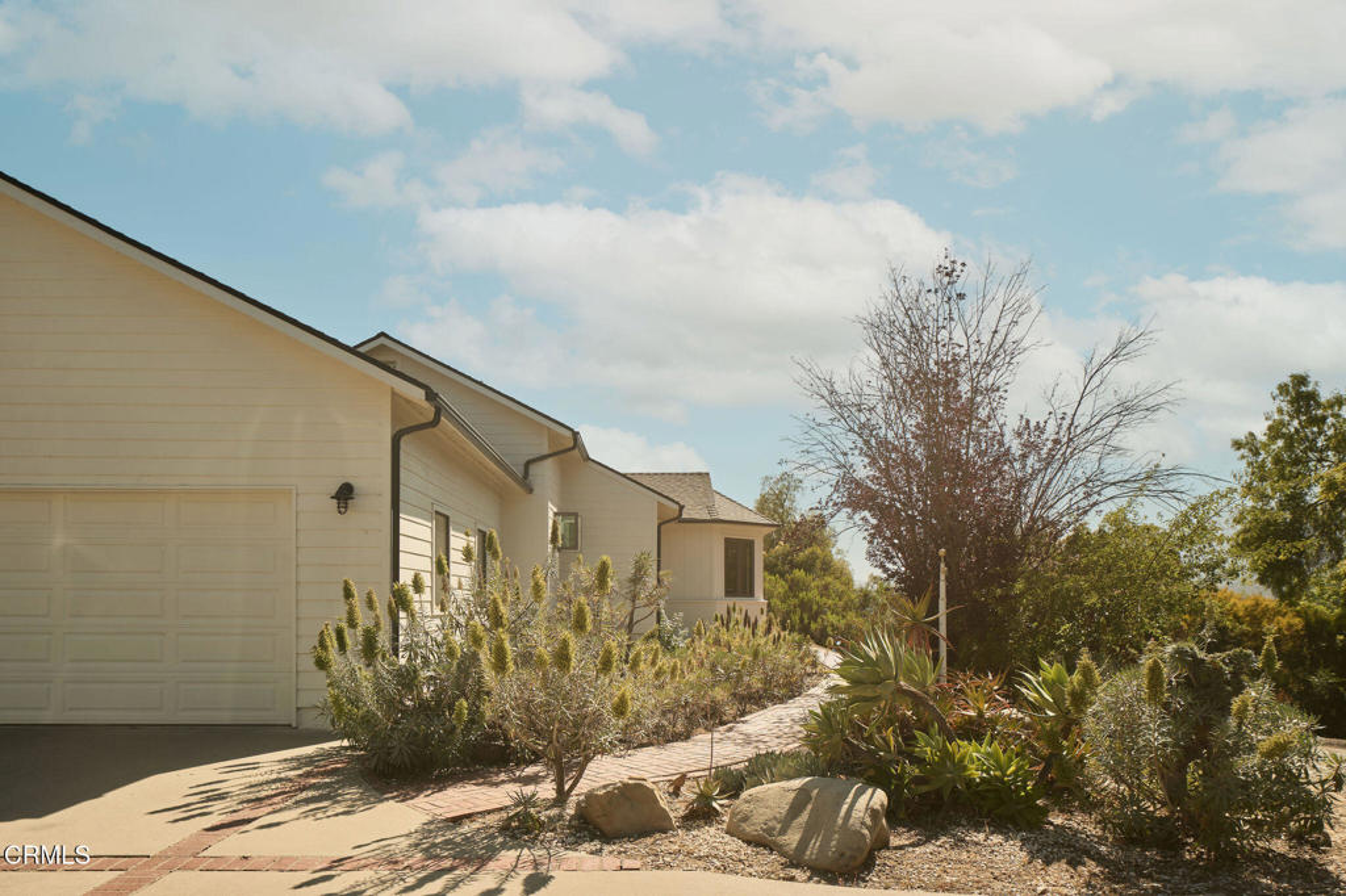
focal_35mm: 24
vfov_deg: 53.1
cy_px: 448
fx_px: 897
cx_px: 673
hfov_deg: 73.8
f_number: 10
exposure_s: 1/125
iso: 160
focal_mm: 24
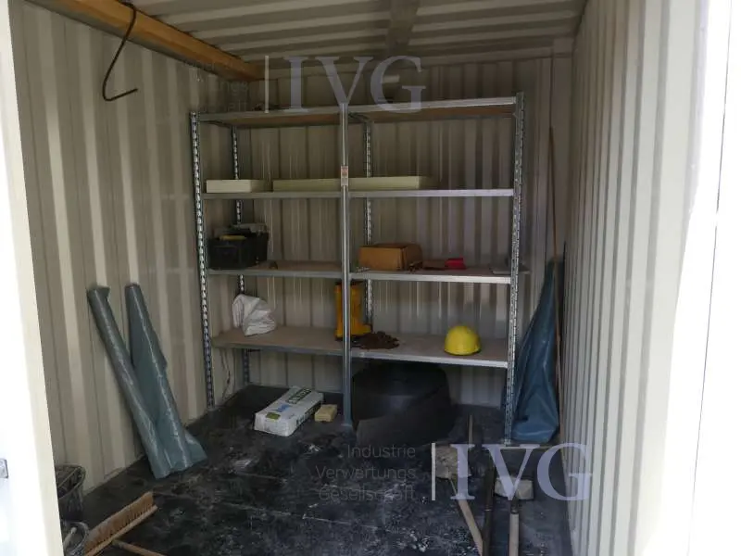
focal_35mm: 24
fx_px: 514
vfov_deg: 56.8
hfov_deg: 71.6
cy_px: 278
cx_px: 370
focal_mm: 4.3
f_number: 3.3
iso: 80
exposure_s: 1/160
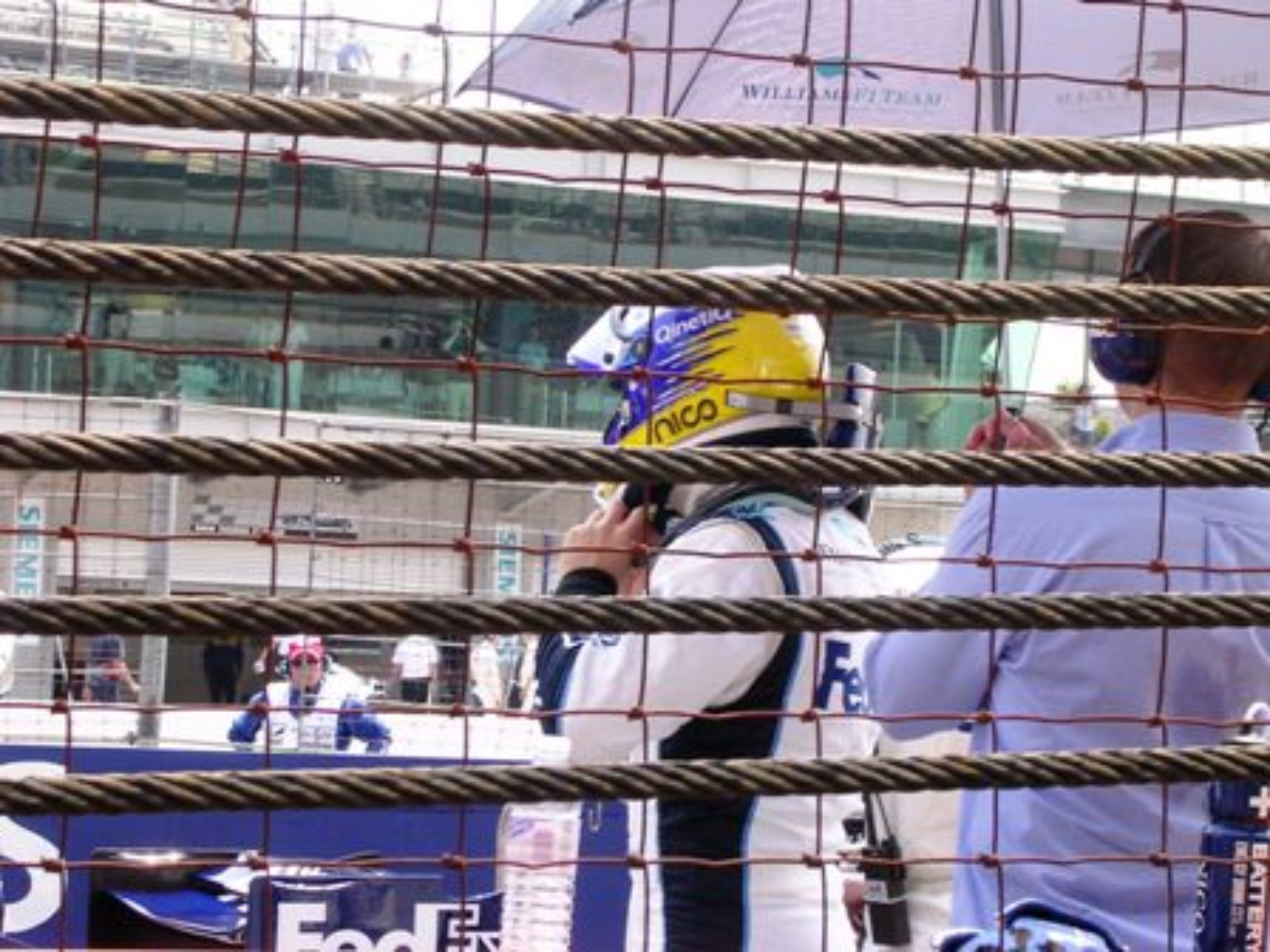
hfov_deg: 17.1
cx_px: 635
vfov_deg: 12.9
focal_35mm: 115
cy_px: 476
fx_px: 4219
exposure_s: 1/149
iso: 100
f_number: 4.9
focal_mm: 17.4
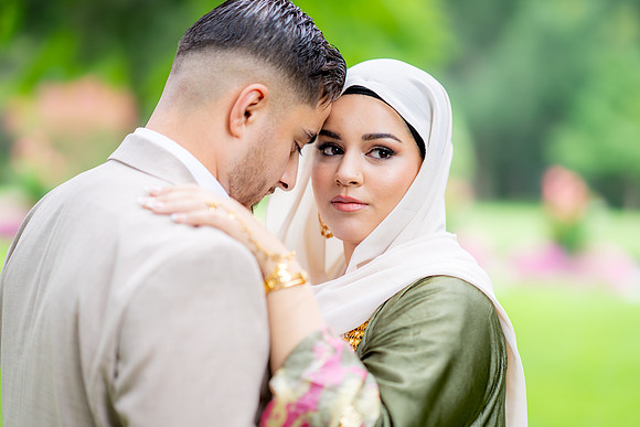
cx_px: 320
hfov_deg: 23.9
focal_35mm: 85
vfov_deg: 16.1
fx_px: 1511
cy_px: 214
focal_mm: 85
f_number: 1.4
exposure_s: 1/1000
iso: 100
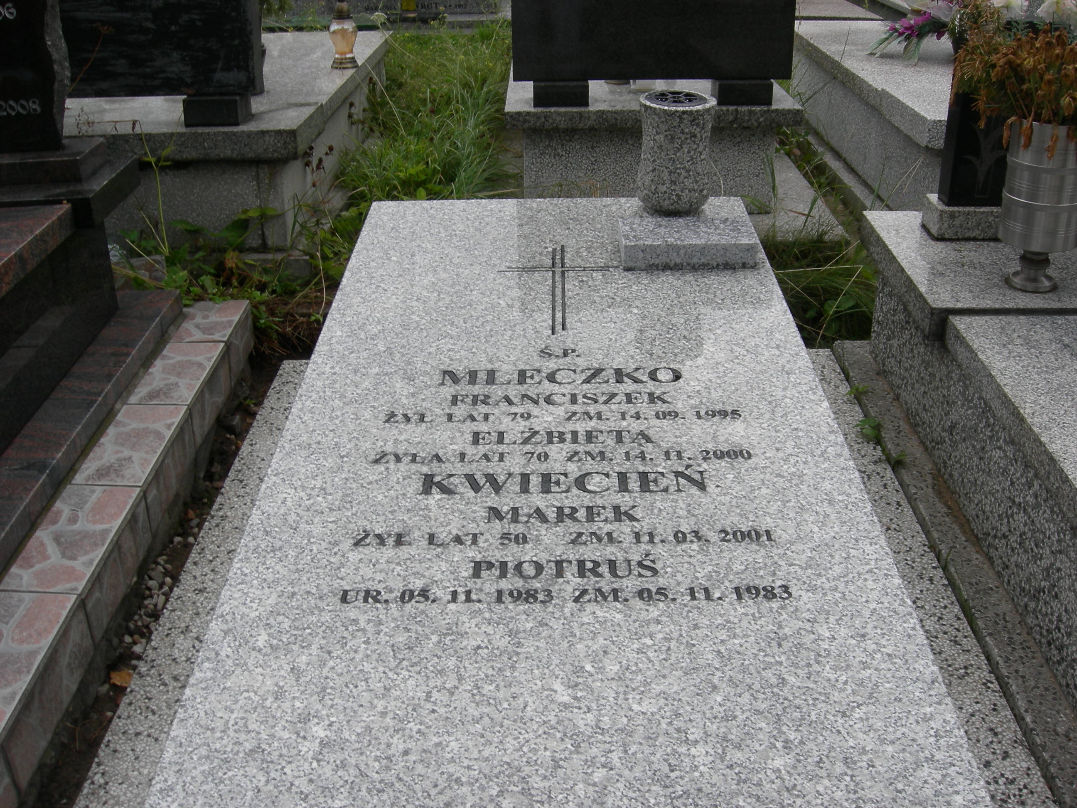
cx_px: 538
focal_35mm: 36
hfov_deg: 51.4
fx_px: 1120
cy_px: 404
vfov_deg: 39.7
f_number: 5.4
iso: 64
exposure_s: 1/200
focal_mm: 7.5
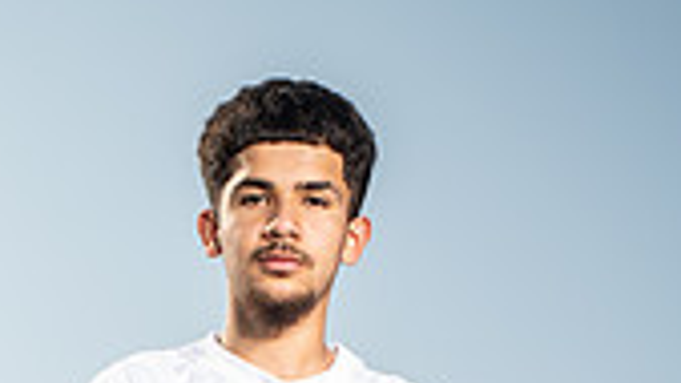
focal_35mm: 106
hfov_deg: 20.0
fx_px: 1914
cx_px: 153
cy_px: 891
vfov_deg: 10.1
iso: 100
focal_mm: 38
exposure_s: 1/400
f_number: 6.3
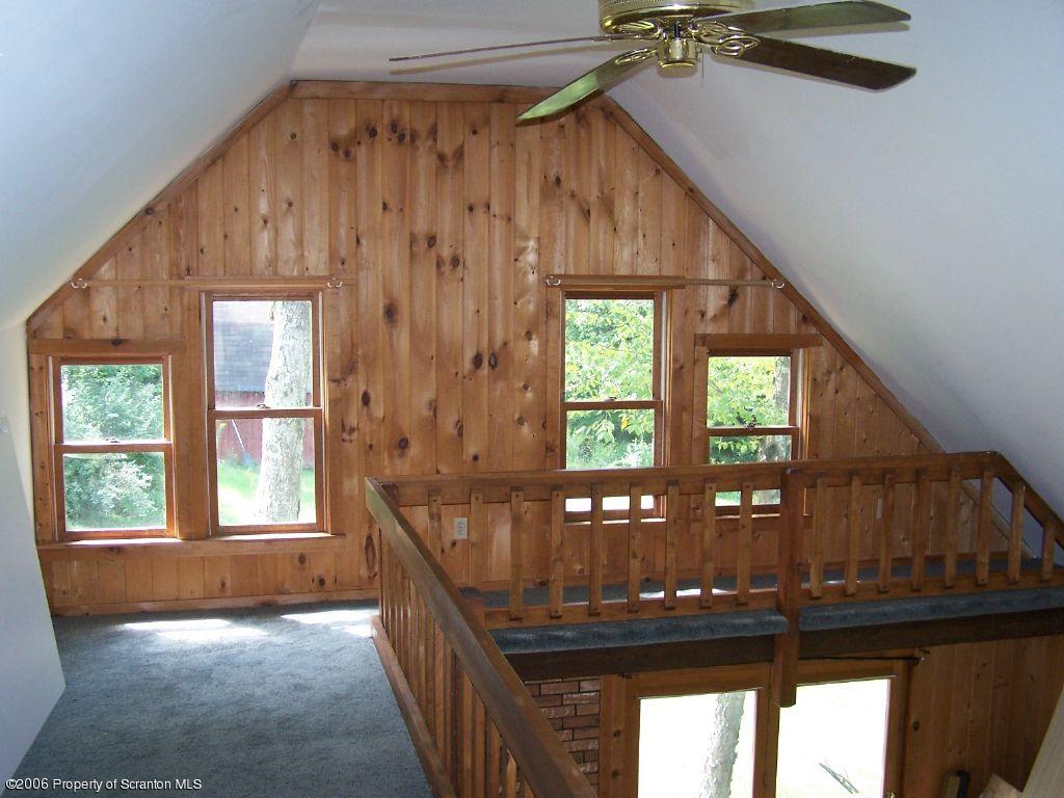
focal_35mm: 38
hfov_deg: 49.0
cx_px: 532
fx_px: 1168
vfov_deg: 37.7
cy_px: 399
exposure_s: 1/60
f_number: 2.8
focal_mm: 6.3
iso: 140
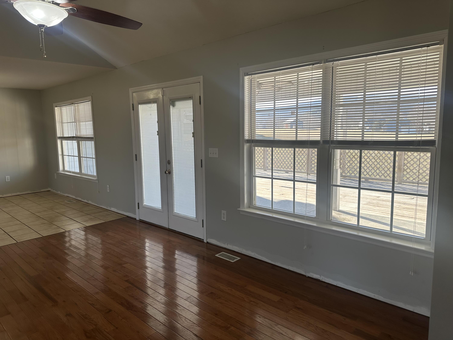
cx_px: 226
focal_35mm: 24
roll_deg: +1.0
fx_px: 314
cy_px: 170
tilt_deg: -7.1
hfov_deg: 71.6
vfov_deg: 56.8
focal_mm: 6.86
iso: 64
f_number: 1.78
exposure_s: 1/231
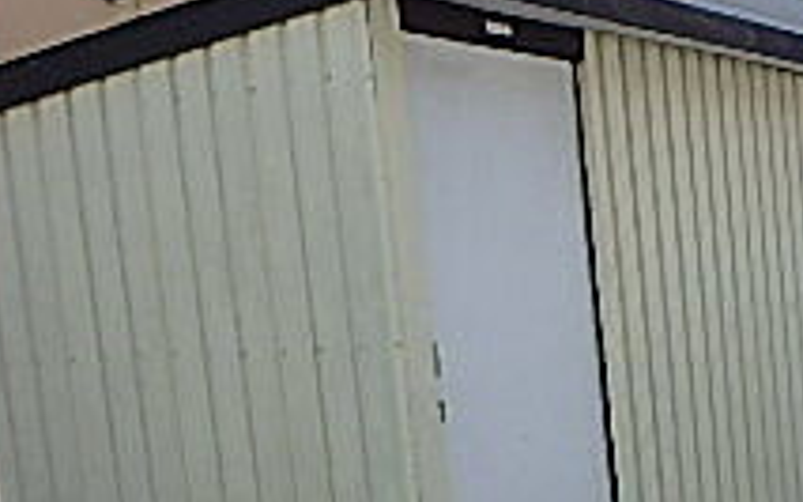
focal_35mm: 67
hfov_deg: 25.4
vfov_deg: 19.2
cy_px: 423
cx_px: 1101
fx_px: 1466
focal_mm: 3.7
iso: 125
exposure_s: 1/500
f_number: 3.5
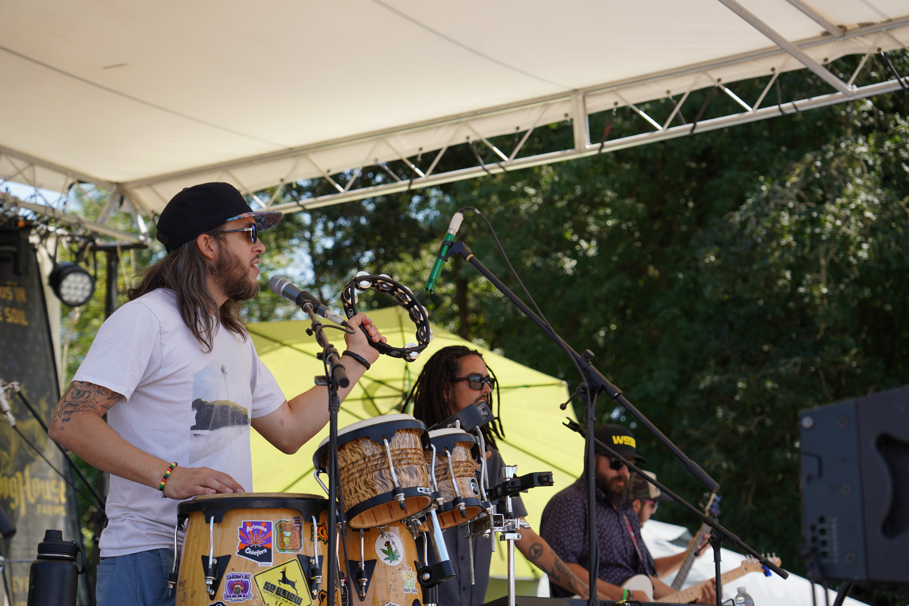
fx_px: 2222
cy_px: 303
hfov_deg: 23.1
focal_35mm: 88
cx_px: 454
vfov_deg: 15.5
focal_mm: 88
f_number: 5
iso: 100
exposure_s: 1/250
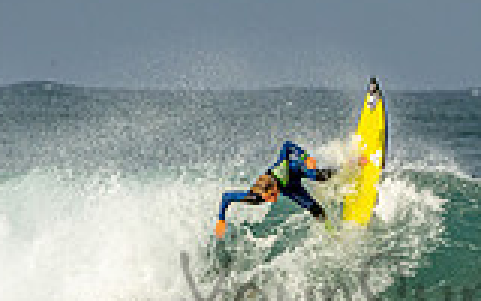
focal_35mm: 1139
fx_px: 14931
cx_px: 490
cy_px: 272
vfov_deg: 1.2
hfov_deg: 1.8
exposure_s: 1/800
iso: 200
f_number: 5.6
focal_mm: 200
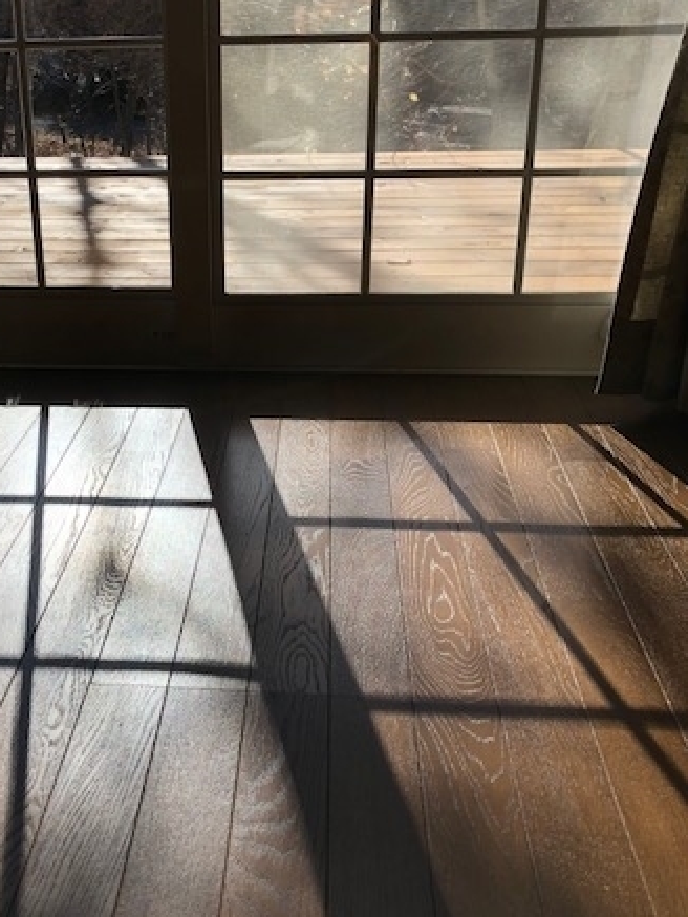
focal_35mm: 41
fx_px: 1086
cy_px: 449
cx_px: 187
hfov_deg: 34.5
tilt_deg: -22.9
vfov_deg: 45.8
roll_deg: +2.6
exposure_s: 1/1499
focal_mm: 4
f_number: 1.8
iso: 20
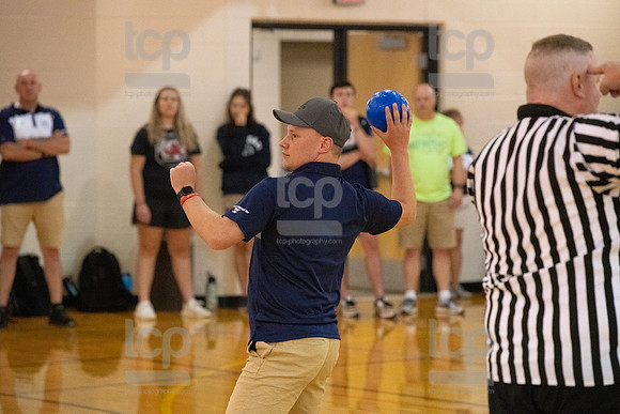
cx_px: 310
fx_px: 2670
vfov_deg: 8.9
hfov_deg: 13.2
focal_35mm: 155
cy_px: 207
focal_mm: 155
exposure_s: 1/500
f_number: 4.5
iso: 8000
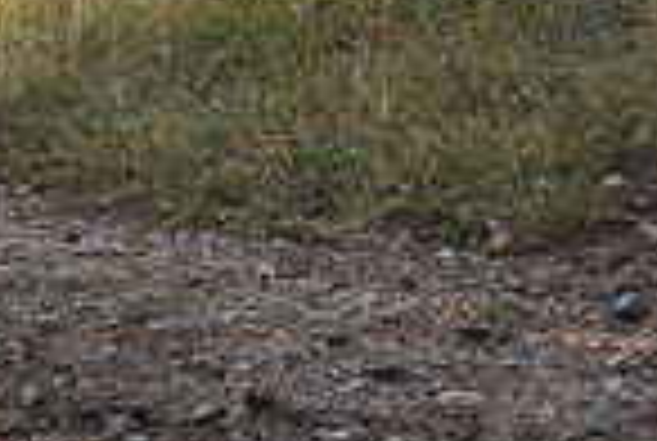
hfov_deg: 24.7
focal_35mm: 74
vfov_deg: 15.8
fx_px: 1353
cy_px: -349
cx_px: -126
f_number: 2.8
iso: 200
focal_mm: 18
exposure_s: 1/640
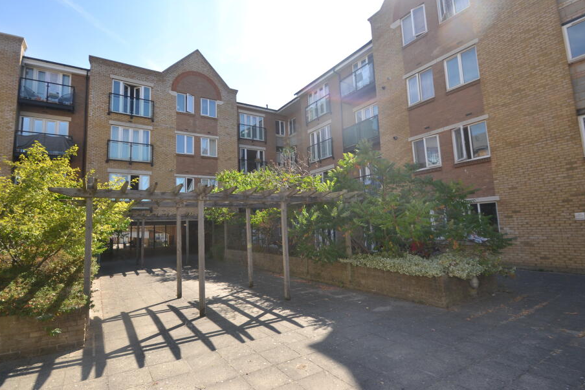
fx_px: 276
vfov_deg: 70.3
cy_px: 176
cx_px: 270
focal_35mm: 17
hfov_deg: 93.1
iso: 100
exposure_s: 1/200
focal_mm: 10
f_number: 5.6
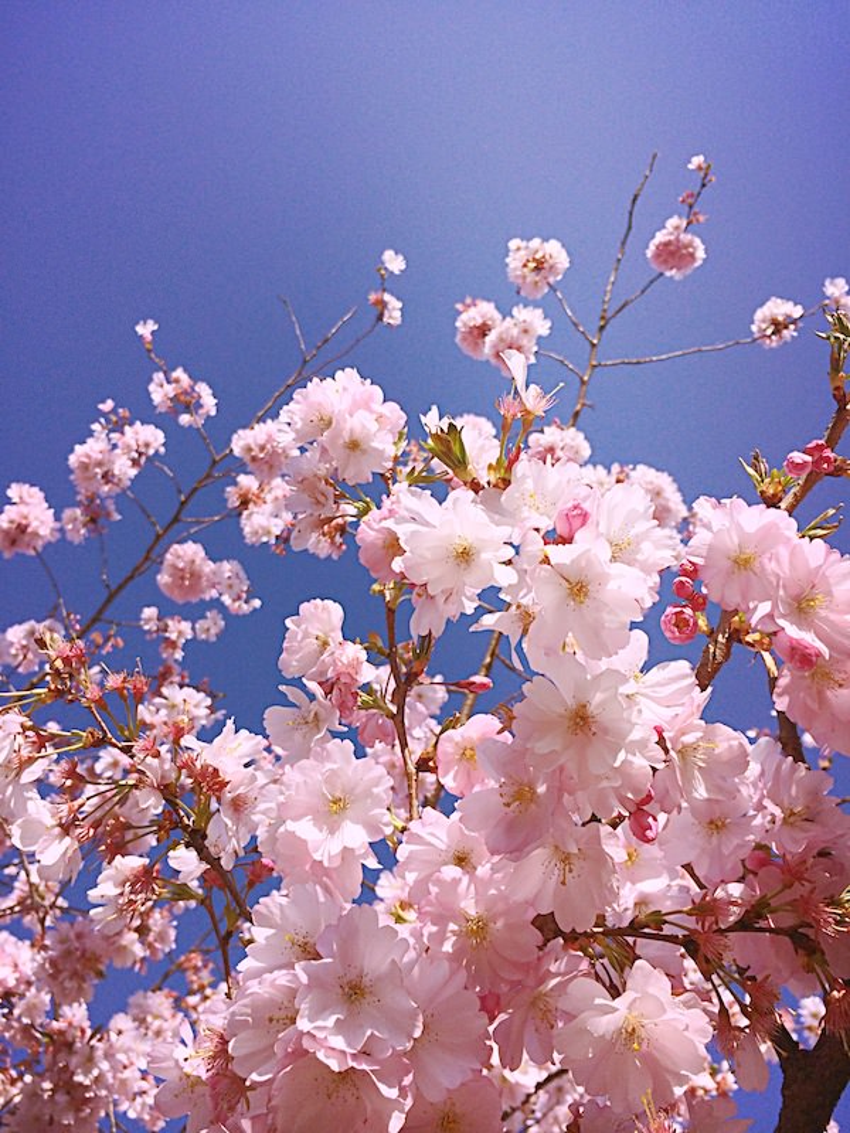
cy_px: 566
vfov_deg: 60.0
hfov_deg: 46.8
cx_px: 425
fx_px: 982
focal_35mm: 30
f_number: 2.2
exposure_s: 1/3165
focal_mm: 4.12
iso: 40
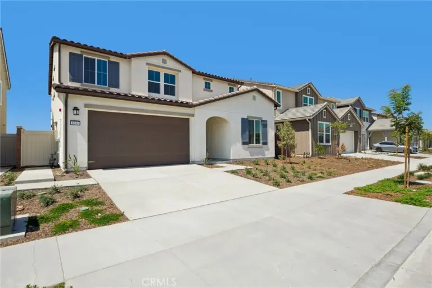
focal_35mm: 19
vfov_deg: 64.6
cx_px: 216
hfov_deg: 86.9
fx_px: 228
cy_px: 144
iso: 100
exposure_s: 1/350
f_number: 8
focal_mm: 19
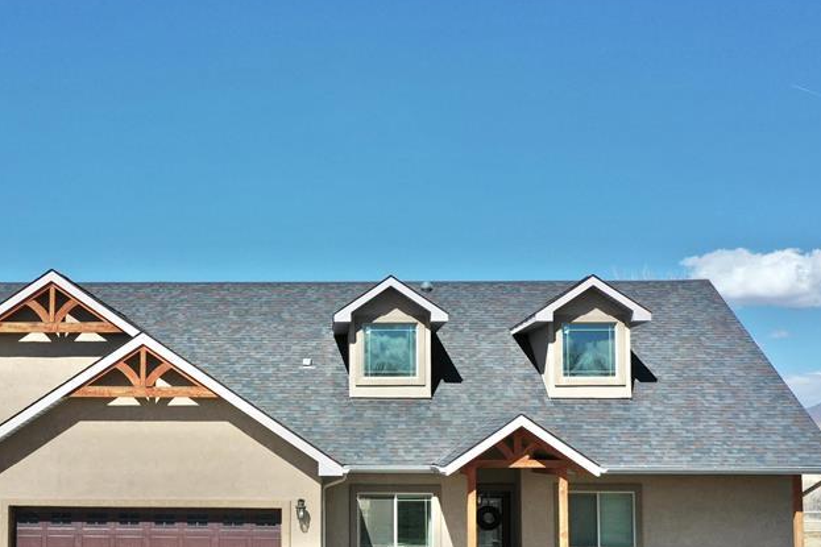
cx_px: 293
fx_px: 1049
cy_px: 370
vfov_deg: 29.0
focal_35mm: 46
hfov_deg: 42.3
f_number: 6.3
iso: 100
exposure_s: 1/500
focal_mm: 10.26
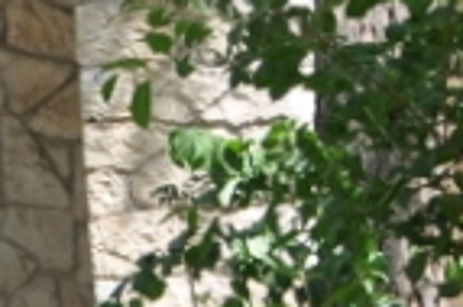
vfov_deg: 5.8
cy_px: -23
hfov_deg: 7.3
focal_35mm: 236
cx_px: -1133
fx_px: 3032
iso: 200
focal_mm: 22
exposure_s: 1/200
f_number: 7.1
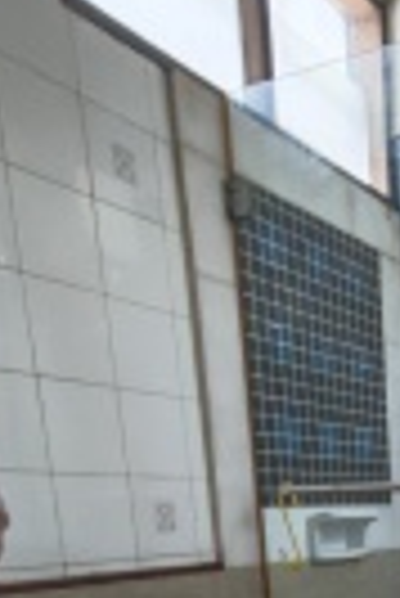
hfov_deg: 26.9
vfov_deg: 36.1
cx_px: 485
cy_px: 690
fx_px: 731
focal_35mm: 44
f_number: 2.2
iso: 2000
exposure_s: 1/18.2
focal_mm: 2.16
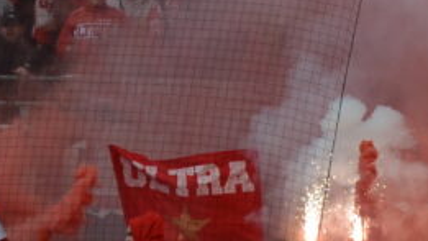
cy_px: -31
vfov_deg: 2.4
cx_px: 505
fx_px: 5676
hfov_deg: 4.3
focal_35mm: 500
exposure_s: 1/250
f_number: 8
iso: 200
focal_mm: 52
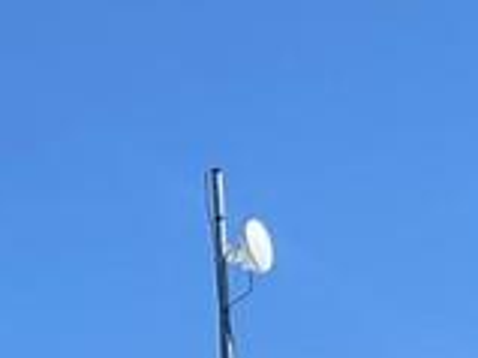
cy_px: 1008
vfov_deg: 8.3
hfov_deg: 10.2
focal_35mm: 155
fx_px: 2139
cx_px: -830
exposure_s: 1/4016
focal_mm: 6.86
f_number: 1.78
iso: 80
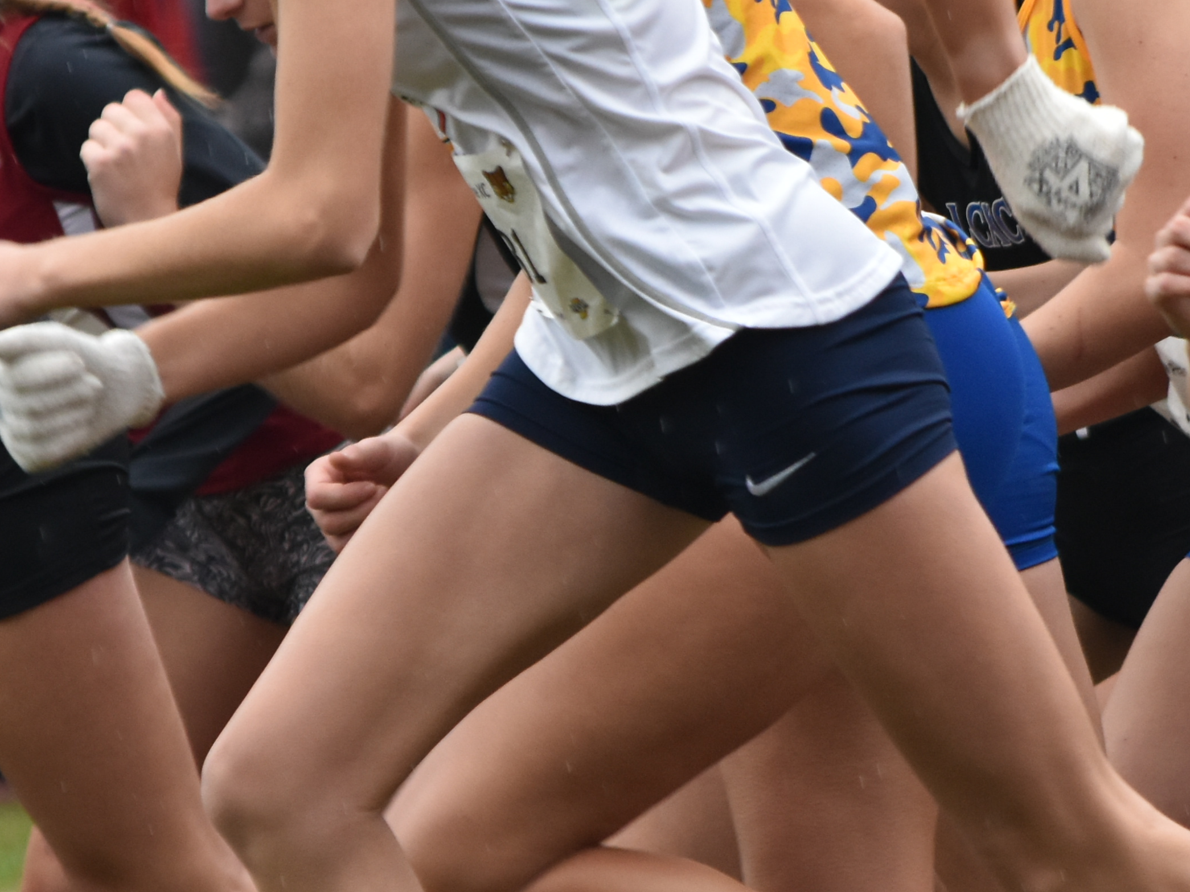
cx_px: 598
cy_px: 338
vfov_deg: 1.6
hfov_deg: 2.2
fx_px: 31314
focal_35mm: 911
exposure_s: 1/500
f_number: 5.3
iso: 900
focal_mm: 220
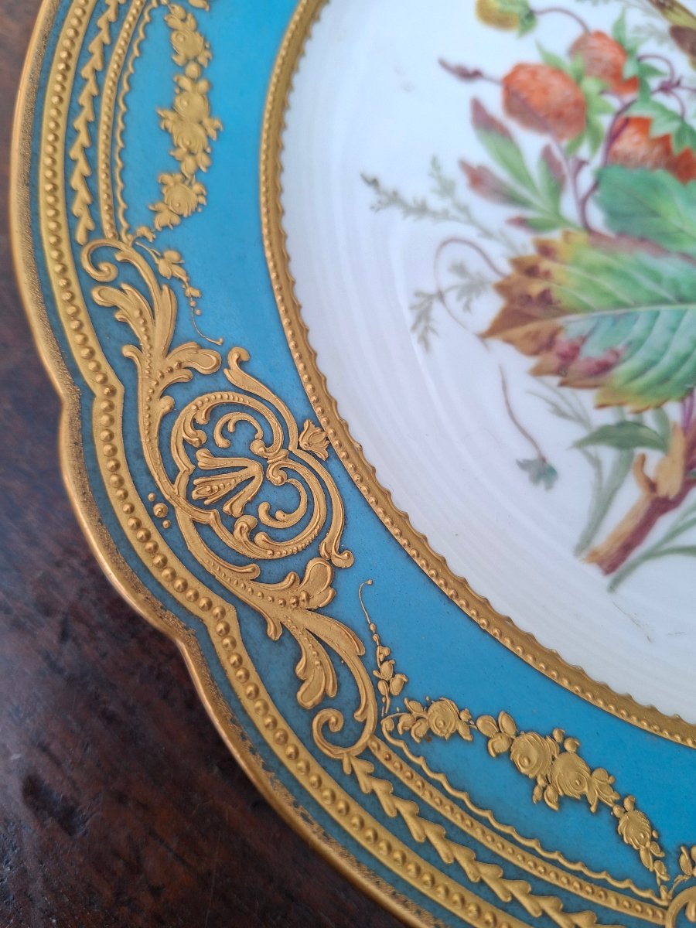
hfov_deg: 58.9
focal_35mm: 23
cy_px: 464
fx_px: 617
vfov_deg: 73.9
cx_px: 348
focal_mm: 5.54
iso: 64
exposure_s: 1/100
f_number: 1.8
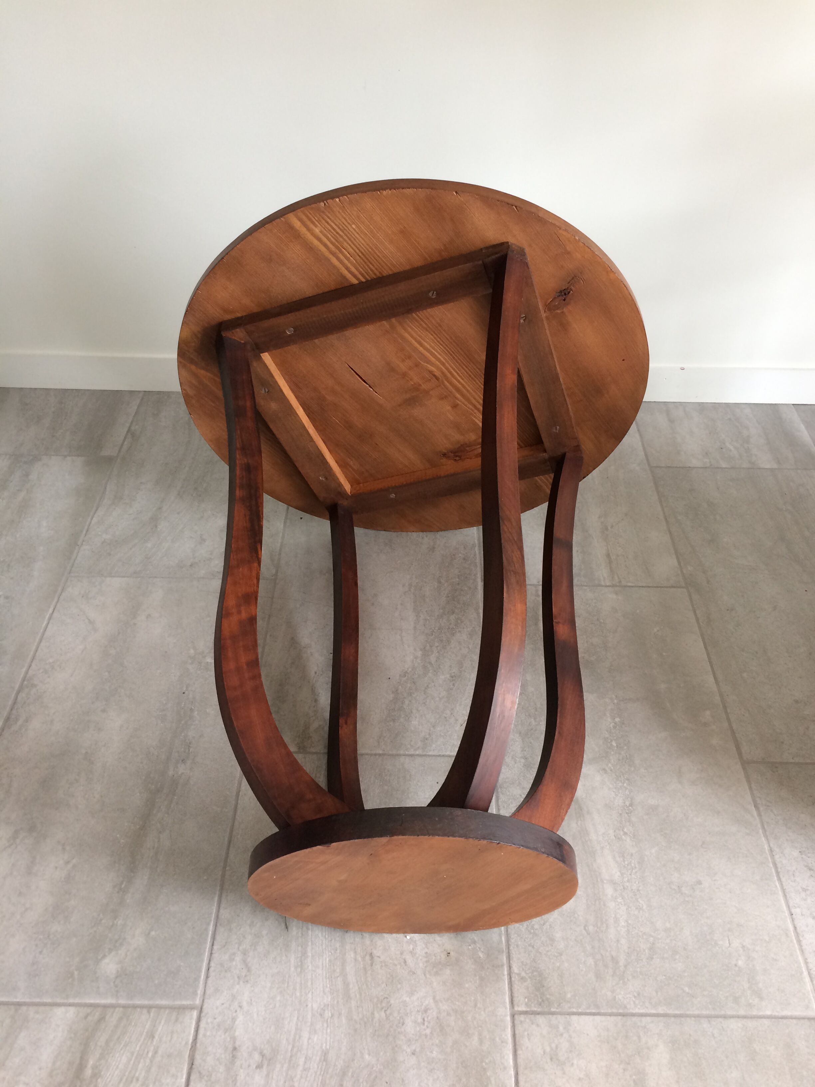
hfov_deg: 48.2
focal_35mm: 29
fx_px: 910
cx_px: 408
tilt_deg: -42.6
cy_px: 544
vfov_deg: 61.7
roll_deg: -0.5
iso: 50
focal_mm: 4.15
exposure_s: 1/33
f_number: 2.2
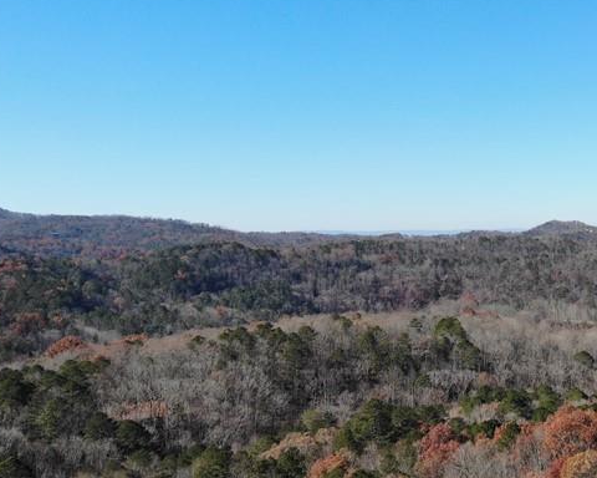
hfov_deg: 35.5
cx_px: 519
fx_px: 883
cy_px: 220
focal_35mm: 50
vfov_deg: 30.2
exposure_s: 1/756
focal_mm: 4.5
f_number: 2.8
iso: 100
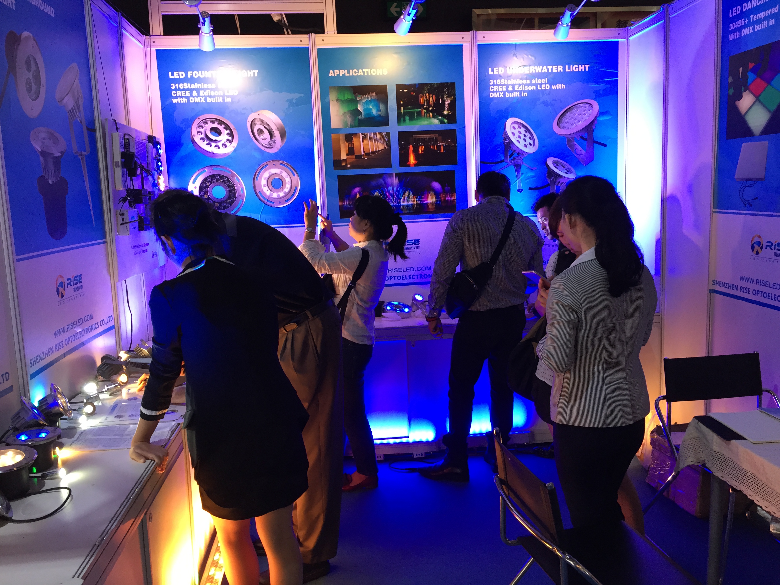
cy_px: 292
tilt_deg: -7.3
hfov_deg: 61.7
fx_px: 653
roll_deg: +0.8
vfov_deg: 48.2
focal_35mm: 29
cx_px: 390
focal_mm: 4.15
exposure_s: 1/30
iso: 32
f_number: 2.2
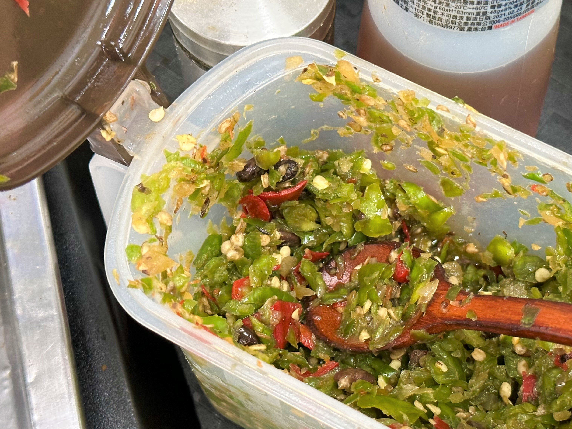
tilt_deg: -68.9
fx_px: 1058
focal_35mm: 64
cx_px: 372
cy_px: 265
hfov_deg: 30.1
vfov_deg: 22.9
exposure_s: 1/40
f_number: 1.78
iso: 320
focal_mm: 6.86
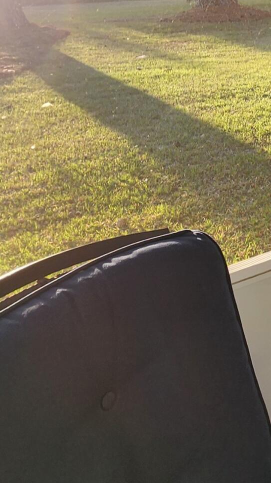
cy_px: 30
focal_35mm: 44
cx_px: 437
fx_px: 562
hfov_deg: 21.4
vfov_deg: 41.9
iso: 50
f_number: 2.2
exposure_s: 1/158
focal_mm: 2.2
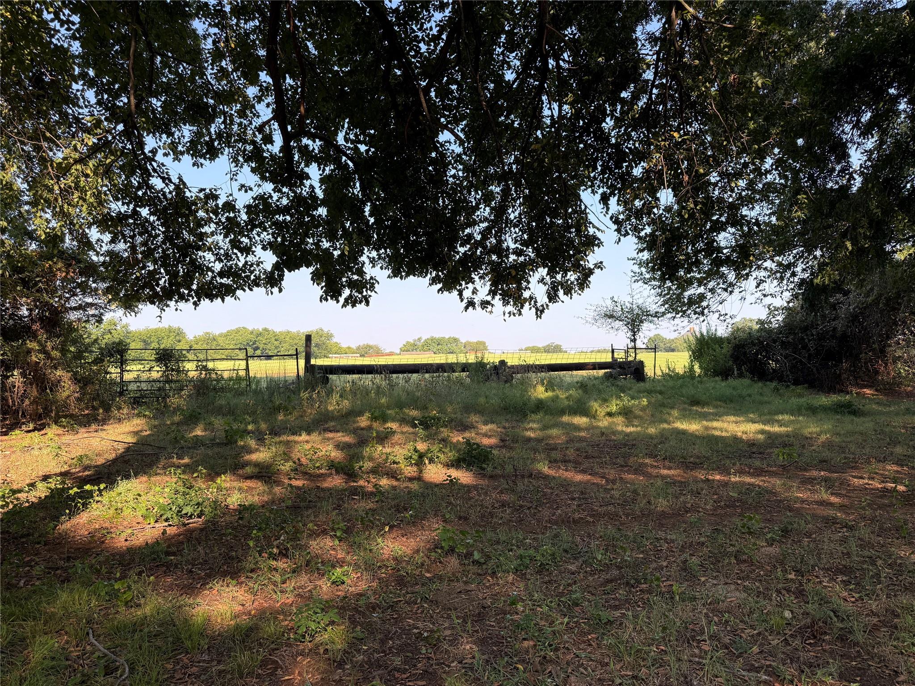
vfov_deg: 56.8
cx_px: 458
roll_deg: +2.0
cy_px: 343
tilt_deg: +2.5
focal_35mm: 24
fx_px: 634
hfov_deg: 71.6
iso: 100
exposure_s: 1/1250
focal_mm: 6.76
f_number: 1.78
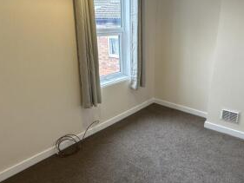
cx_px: 152
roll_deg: -1.5
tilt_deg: -22.2
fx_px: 205
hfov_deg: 60.9
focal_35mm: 29
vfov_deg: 48.2
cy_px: 98
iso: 250
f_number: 2.2
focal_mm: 2.22
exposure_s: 1/100
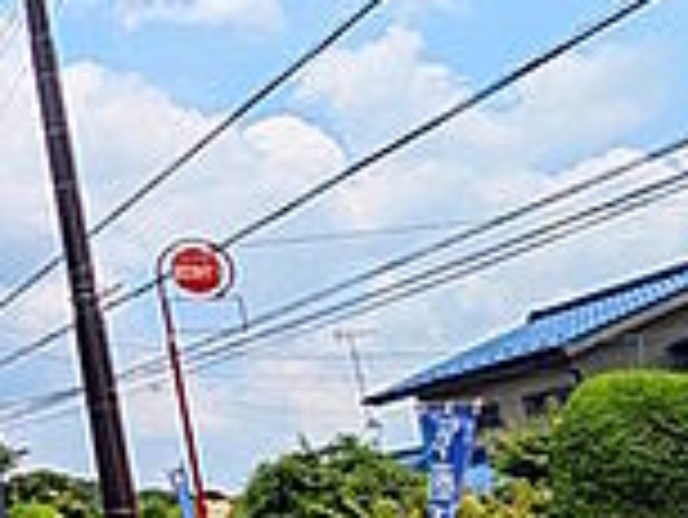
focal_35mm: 55
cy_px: 365
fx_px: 1094
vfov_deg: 26.4
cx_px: -562
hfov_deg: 21.6
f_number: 2.2
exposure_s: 1/2404
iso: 50
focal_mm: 1.83
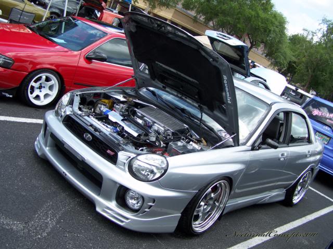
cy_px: 124
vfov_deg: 37.7
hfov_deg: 49.0
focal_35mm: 38
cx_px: 166
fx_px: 366
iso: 64
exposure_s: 1/320
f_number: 2.8
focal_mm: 6.3
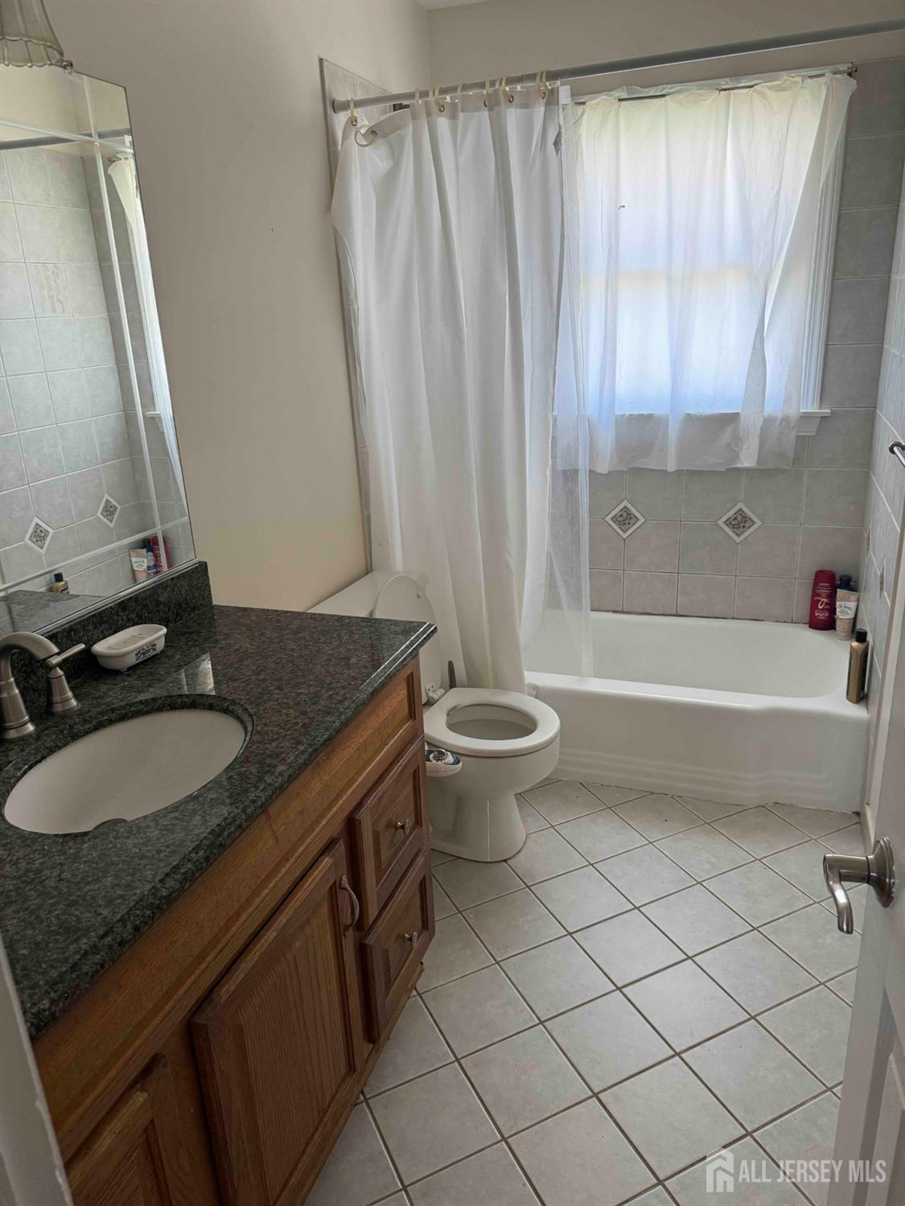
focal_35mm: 24
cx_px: 452
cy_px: 603
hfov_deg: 56.8
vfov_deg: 71.6
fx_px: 836
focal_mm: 6.76
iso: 200
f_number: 1.78
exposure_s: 1/79
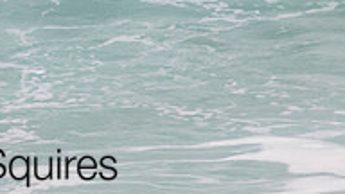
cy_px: -134
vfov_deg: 0.5
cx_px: -22
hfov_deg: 0.9
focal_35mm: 2536
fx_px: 23199
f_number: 11
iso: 1000
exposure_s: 1/2000
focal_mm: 800
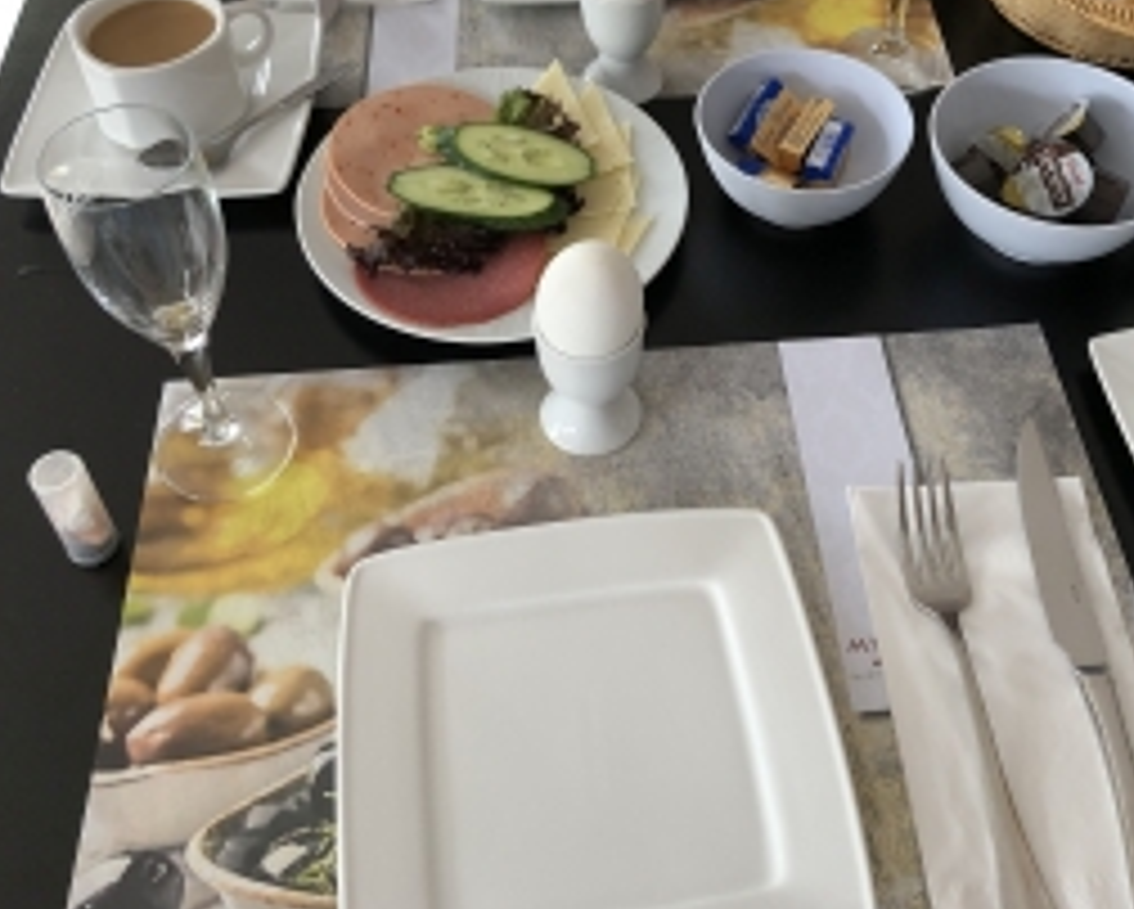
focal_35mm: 39
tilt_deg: -50.7
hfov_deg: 46.6
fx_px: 1310
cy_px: 320
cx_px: 670
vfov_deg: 37.9
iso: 40
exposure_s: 1/30
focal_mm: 3.99
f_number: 1.8
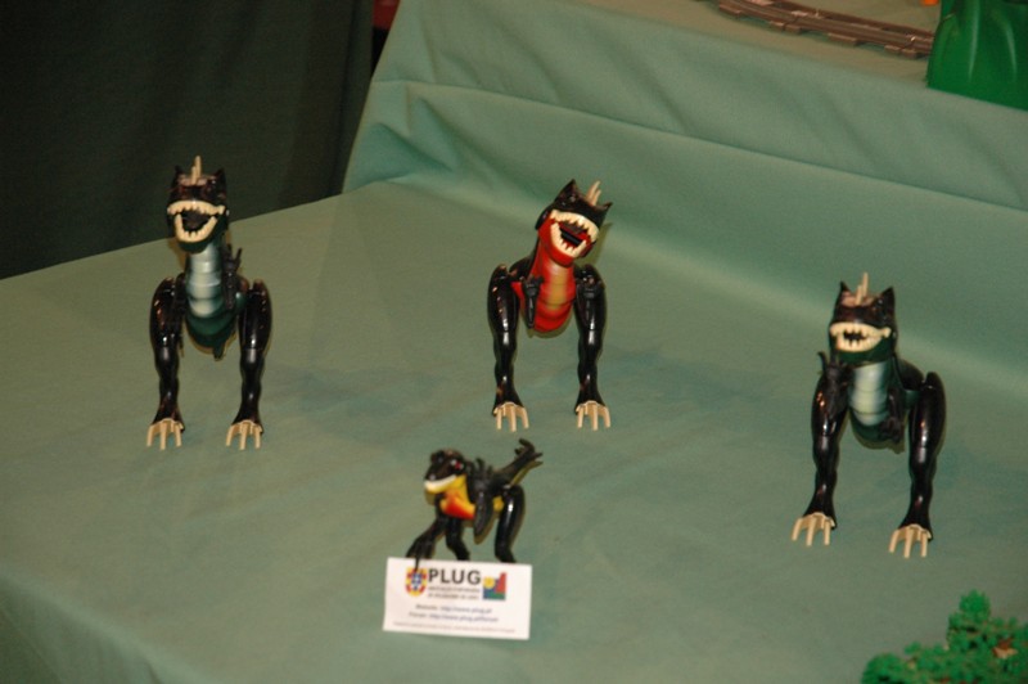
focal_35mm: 105
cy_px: 342
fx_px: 2996
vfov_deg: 13.0
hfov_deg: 19.5
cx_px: 514
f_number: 4.5
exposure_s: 1/60
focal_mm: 70
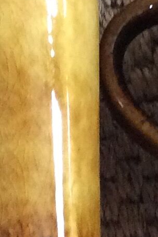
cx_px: -51
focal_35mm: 190
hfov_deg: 7.2
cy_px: 131
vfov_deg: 10.8
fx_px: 1251
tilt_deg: -65.7
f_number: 2.4
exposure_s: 1/17
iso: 320
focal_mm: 3.3
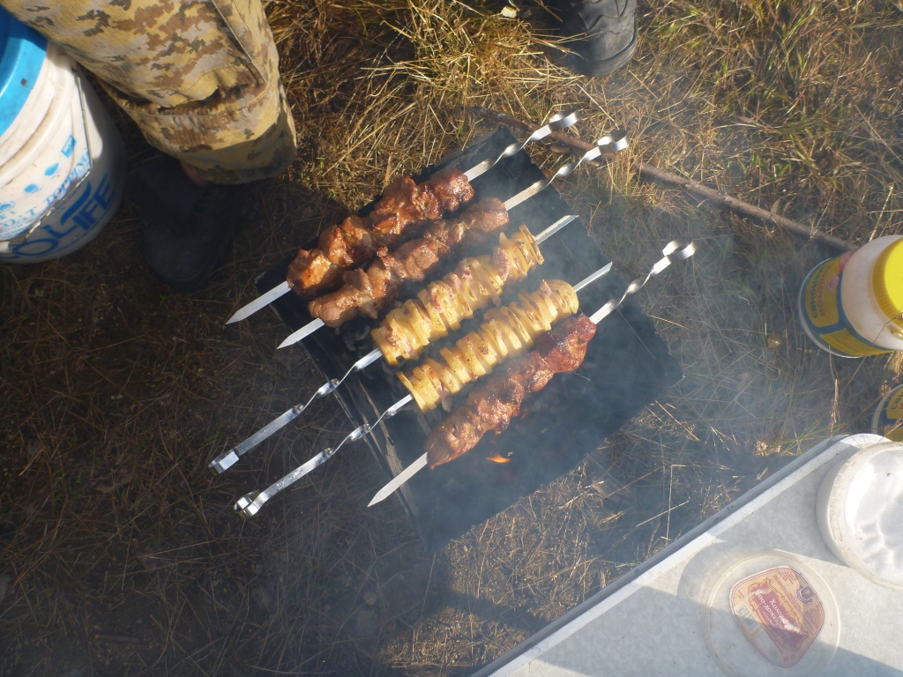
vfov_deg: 49.7
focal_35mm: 28
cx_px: 452
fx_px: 730
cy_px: 338
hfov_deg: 63.4
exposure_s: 1/400
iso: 100
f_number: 3.3
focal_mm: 4.9
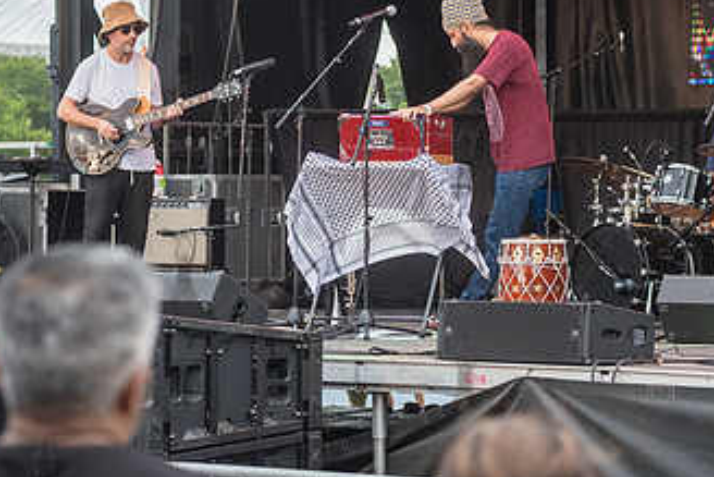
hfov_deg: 12.5
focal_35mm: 164
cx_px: 464
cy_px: 160
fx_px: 3254
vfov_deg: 8.4
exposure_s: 1/1250
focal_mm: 92
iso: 2000
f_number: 4.5
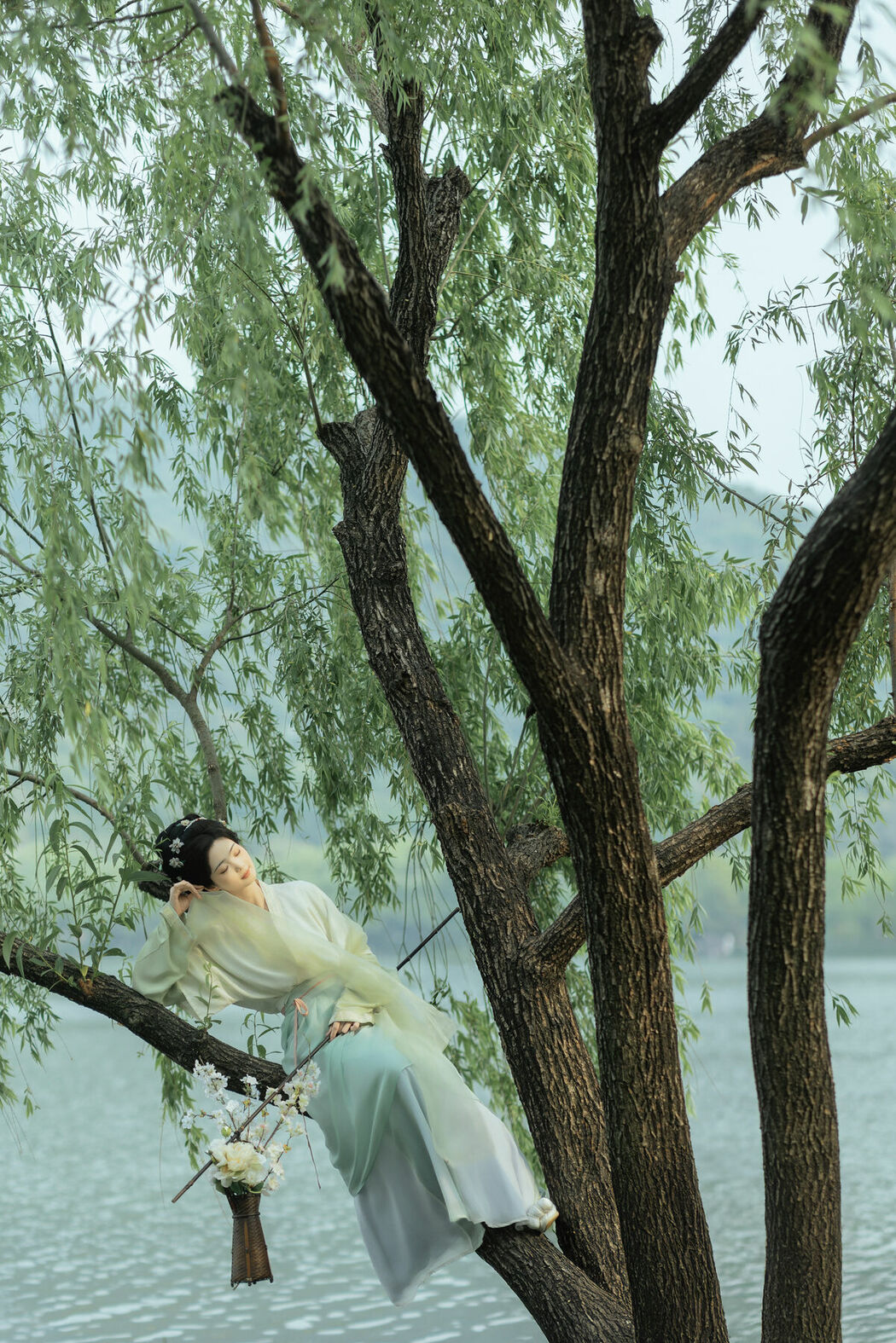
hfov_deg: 16.1
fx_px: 3173
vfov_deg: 23.9
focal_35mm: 85
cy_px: 672
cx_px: 448
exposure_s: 1/1250
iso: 100
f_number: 2
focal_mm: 85
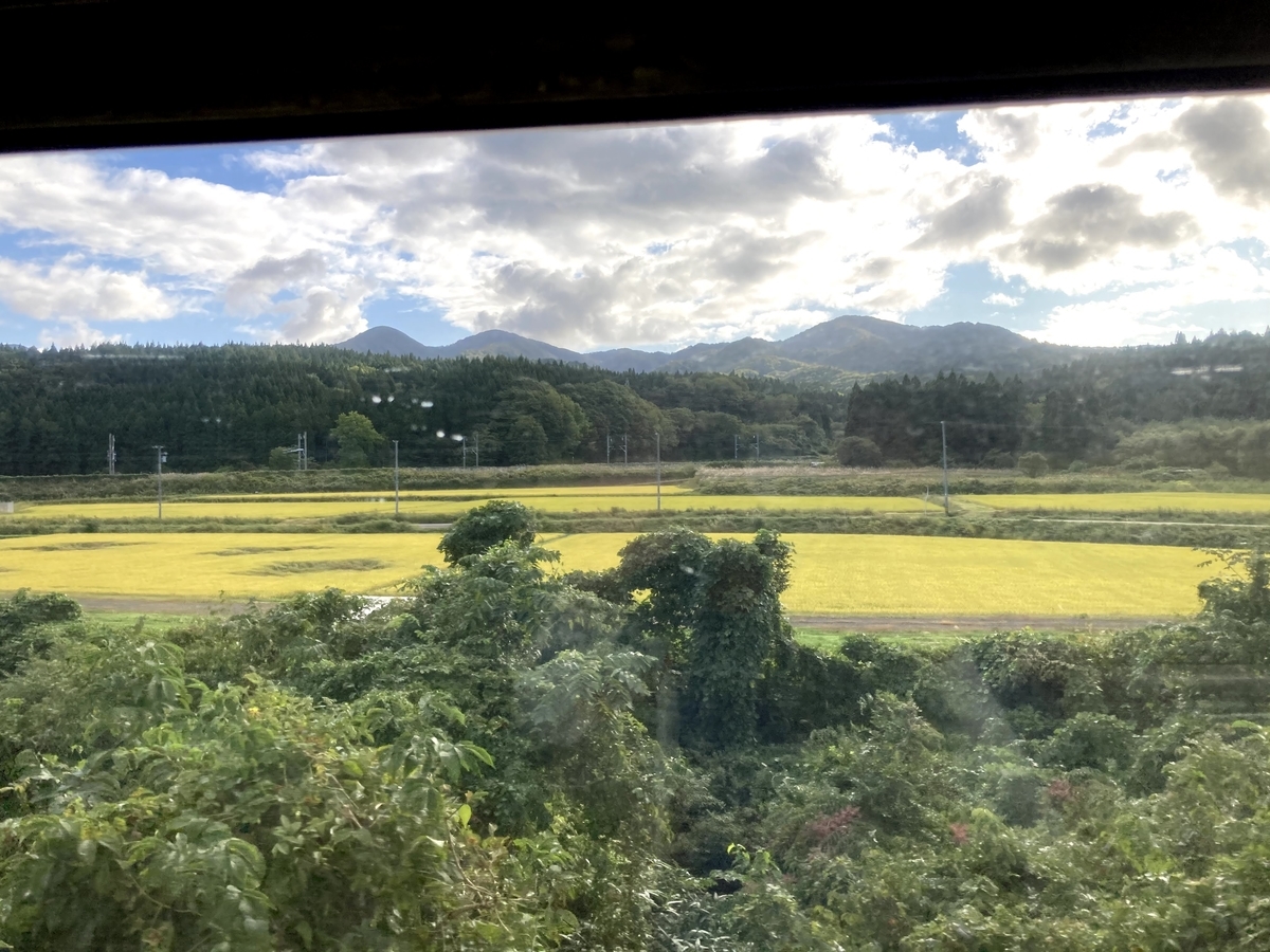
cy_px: 476
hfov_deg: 63.4
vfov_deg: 49.7
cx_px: 635
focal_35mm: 28
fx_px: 1027
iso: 20
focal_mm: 3.99
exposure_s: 1/857
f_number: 1.8
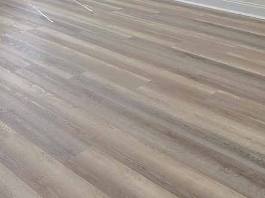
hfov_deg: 33.4
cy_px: -96
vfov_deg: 24.4
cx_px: -48
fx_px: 360
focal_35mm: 47
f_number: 2.2
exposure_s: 1/60
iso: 50
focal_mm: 2.2
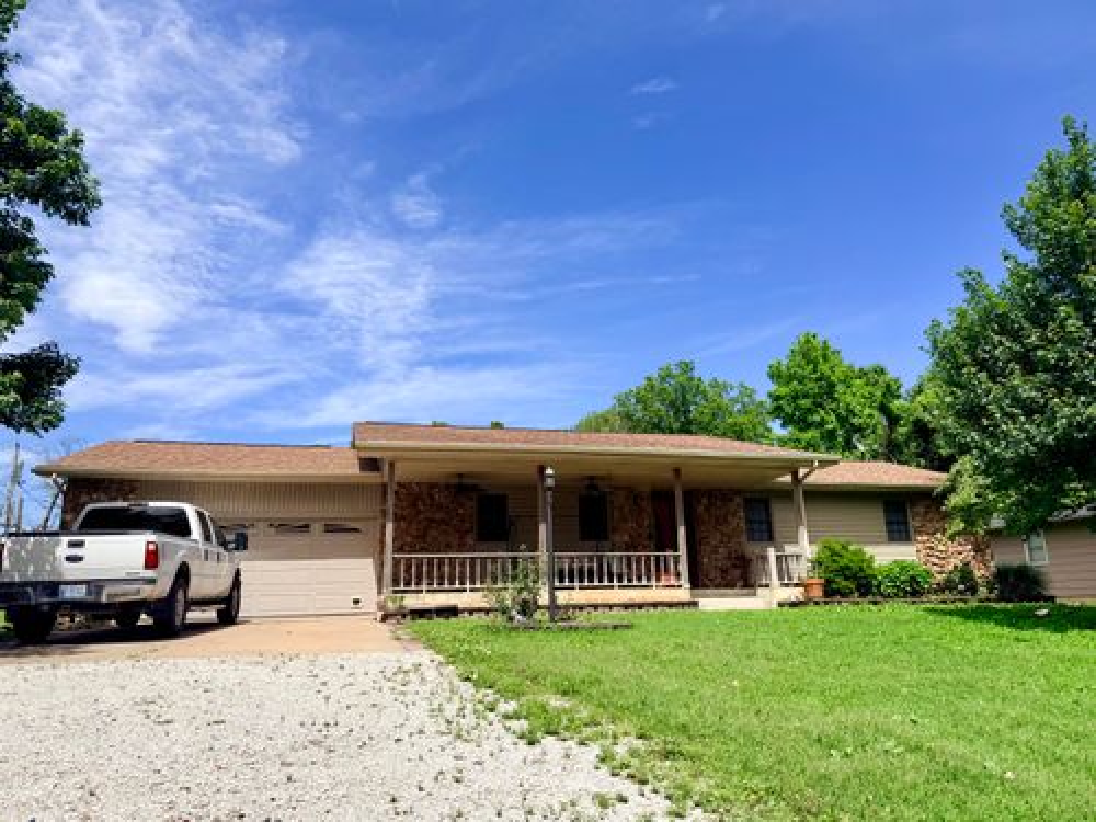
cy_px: 411
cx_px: 548
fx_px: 760
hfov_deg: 71.6
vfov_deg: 56.8
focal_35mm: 24
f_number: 1.78
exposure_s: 1/5714
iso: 80
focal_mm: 6.76
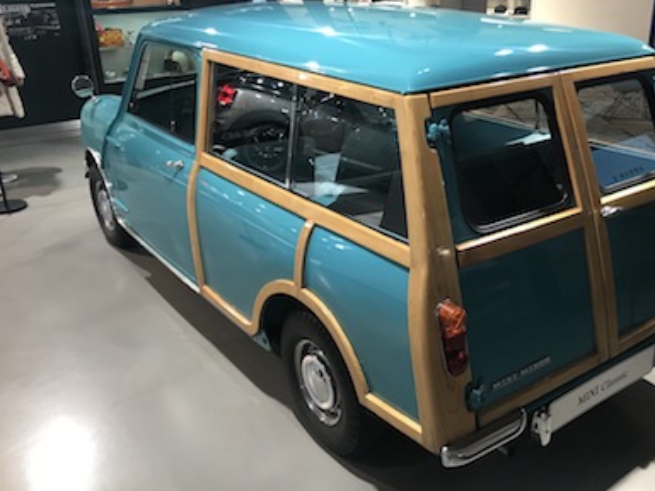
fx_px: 662
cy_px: 234
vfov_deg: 40.7
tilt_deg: -23.3
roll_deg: +0.3
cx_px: 387
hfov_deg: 52.3
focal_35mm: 35
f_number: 1.8
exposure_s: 1/25
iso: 40
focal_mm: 3.99
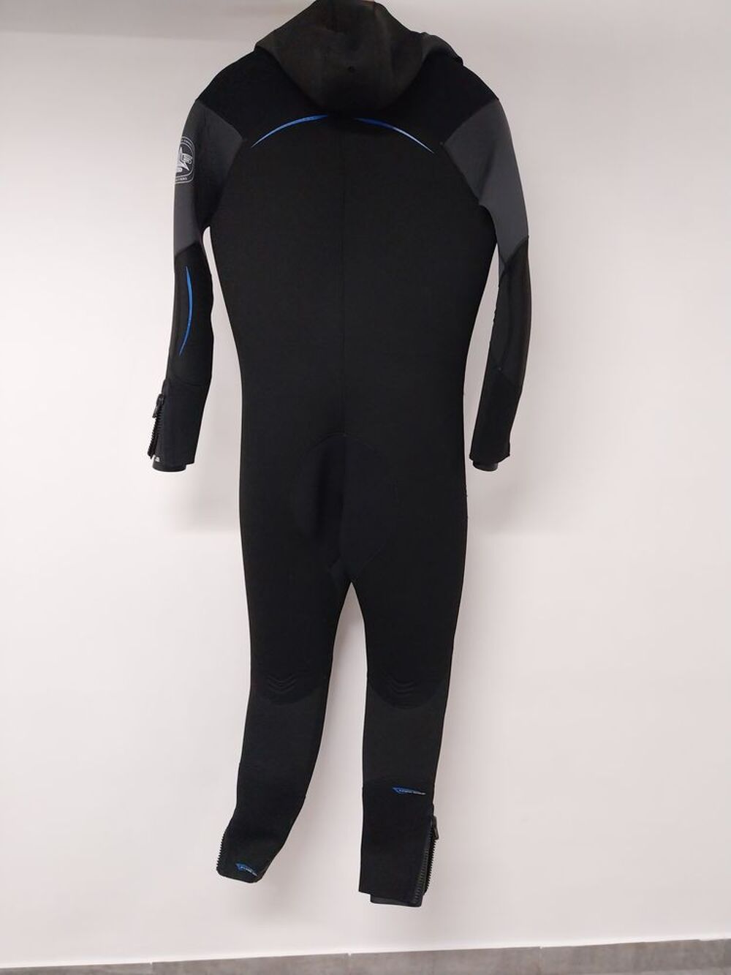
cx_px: 366
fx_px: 732
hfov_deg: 53.1
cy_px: 488
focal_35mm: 26
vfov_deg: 67.3
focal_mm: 4
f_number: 1.8
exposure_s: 1/50
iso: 320
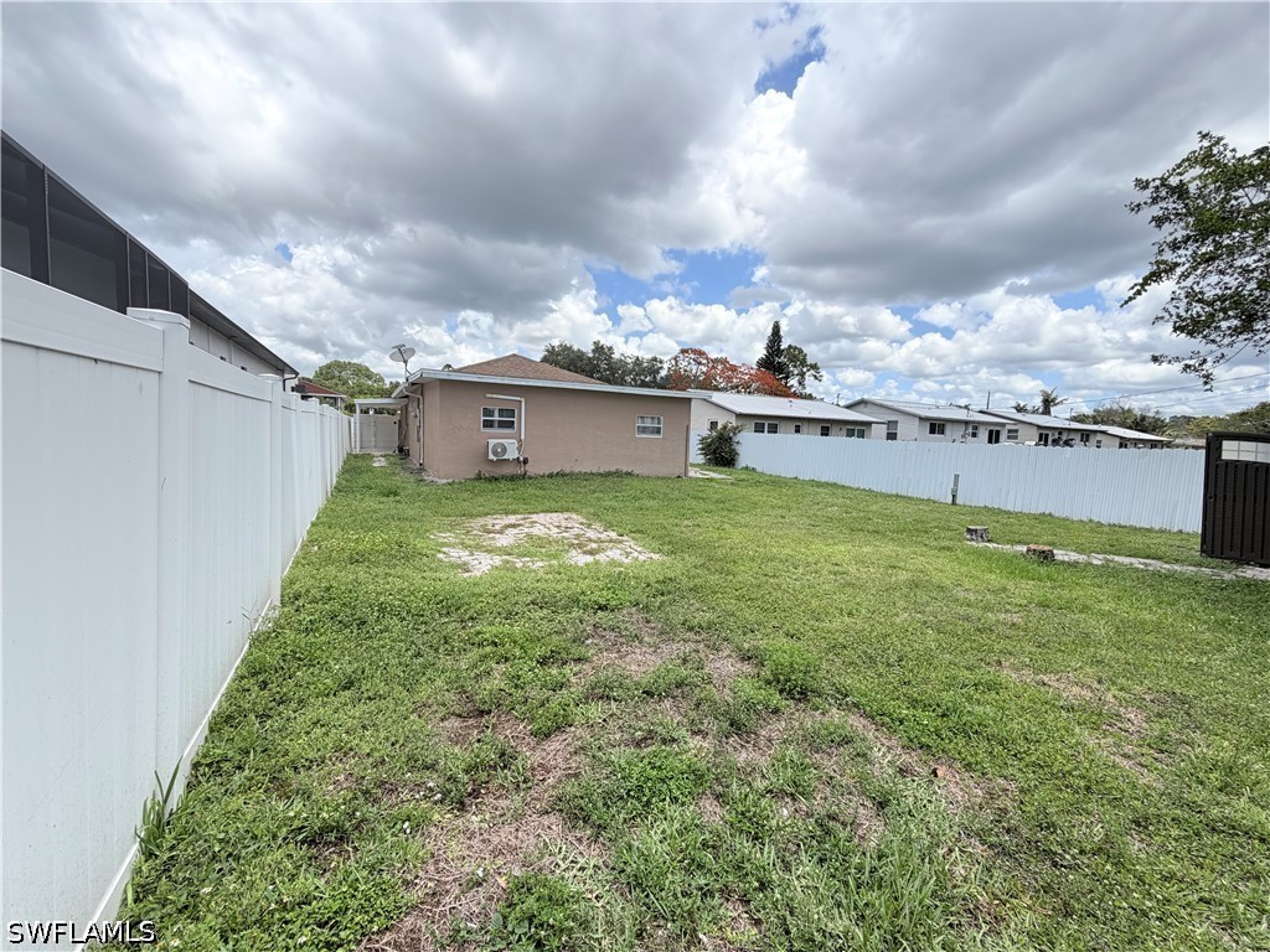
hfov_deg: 102.1
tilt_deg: -4.7
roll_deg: -1.0
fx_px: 514
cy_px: 476
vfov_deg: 85.7
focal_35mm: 14
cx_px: 635
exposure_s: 1/602
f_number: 2.2
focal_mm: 2.22
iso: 40
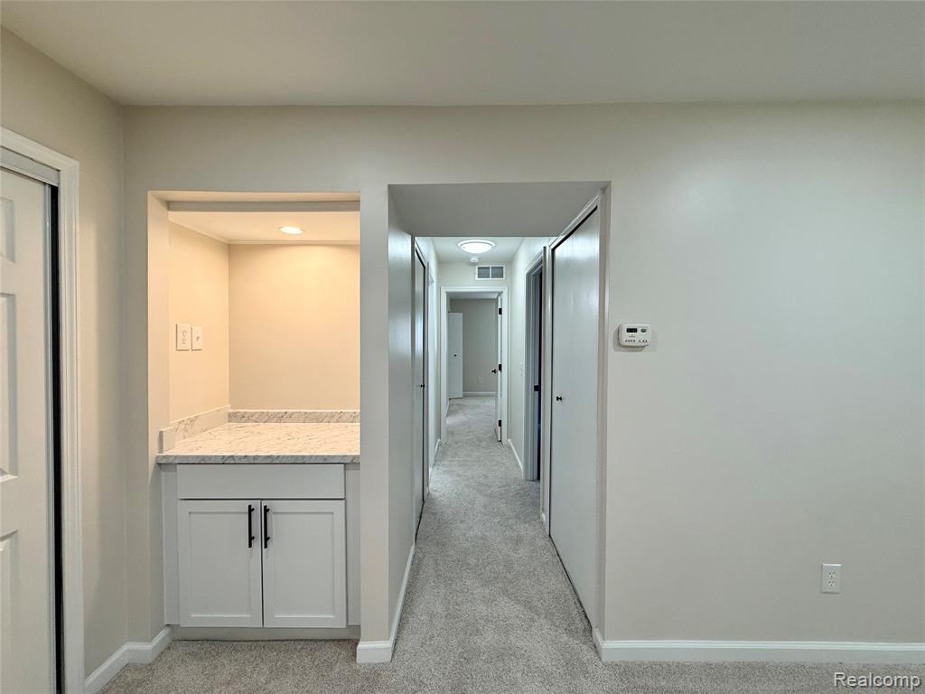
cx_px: 462
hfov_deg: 102.1
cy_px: 347
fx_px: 374
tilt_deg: -1.0
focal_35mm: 14
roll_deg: +0.0
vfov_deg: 85.7
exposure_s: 1/120
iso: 100
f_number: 2.2
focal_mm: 2.22
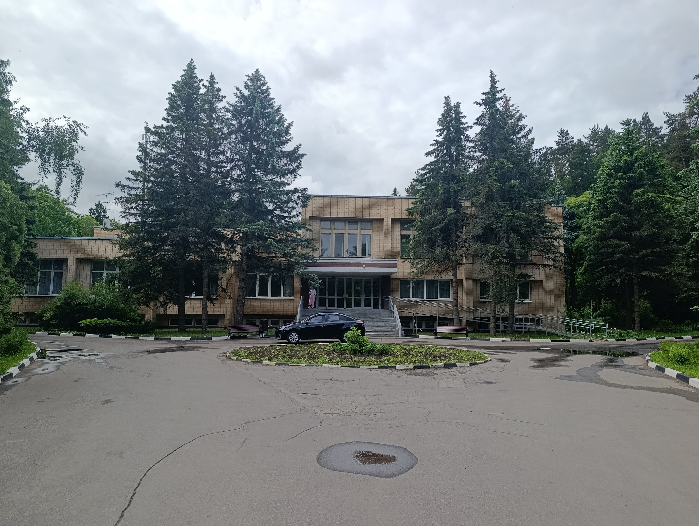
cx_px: 350
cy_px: 263
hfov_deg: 73.8
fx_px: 465
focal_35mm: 23
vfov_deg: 59.0
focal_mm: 6.11
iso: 50
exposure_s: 1/637
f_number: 1.65
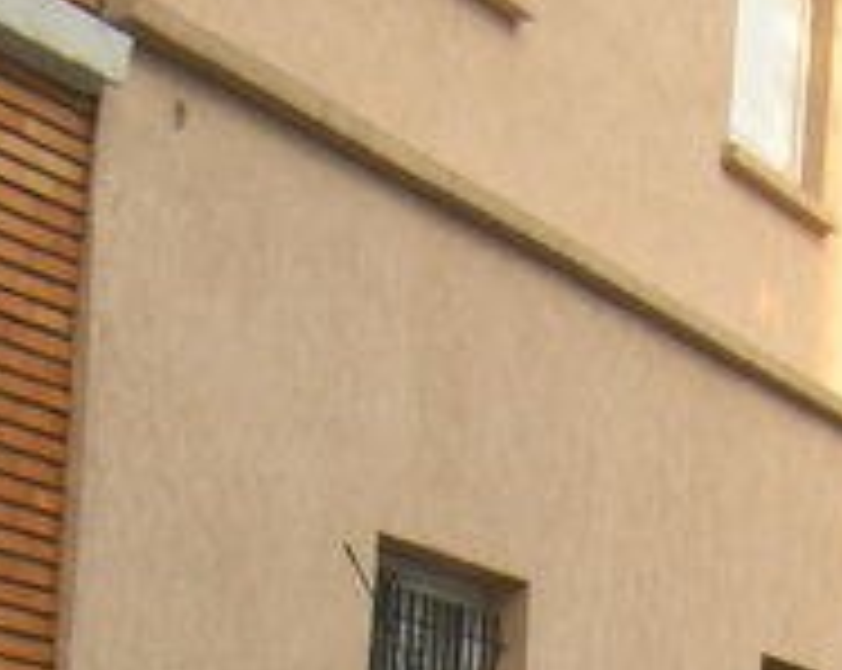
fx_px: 4056
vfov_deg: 9.0
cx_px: 545
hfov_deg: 11.8
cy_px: 1268
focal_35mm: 163
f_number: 2.8
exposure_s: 1/60
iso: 100
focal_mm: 8
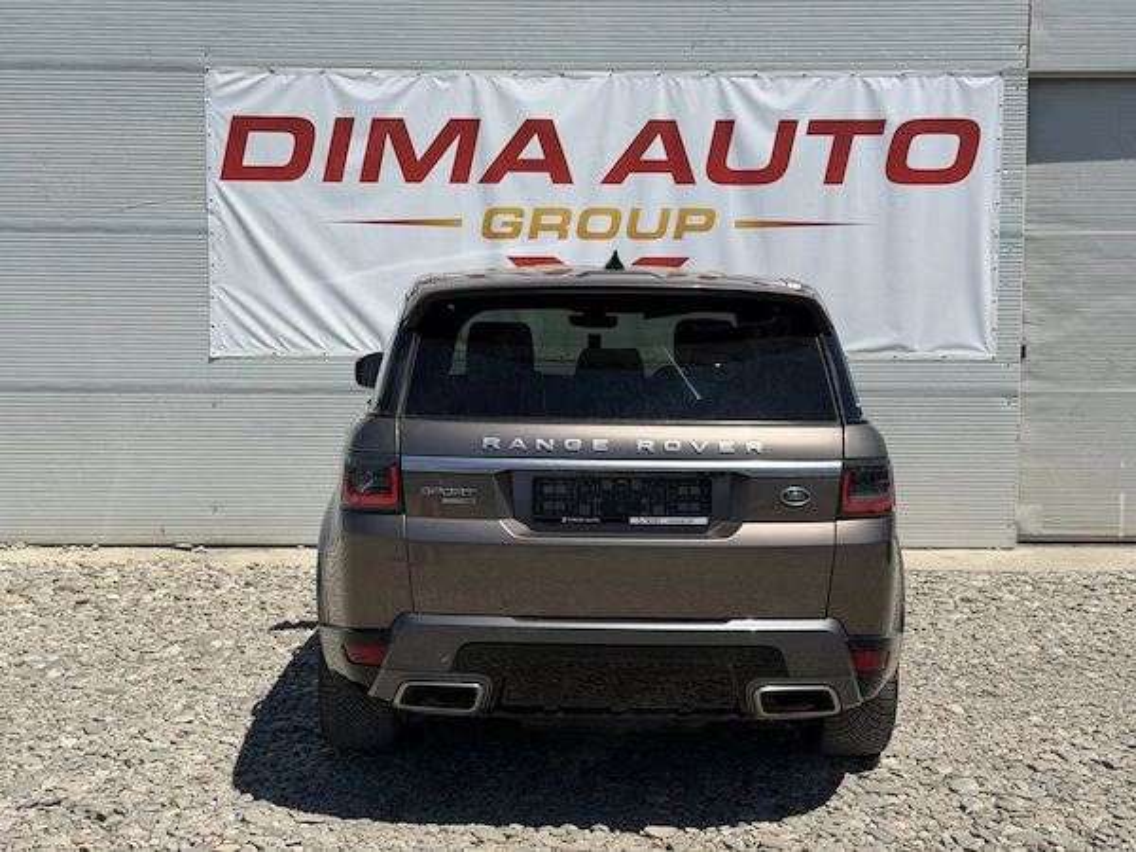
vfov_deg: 30.3
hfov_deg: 39.7
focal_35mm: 48
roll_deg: -0.8
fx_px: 1575
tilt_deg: -3.4
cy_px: 426
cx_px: 568
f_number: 1.78
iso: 64
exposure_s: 1/7874
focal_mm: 6.76
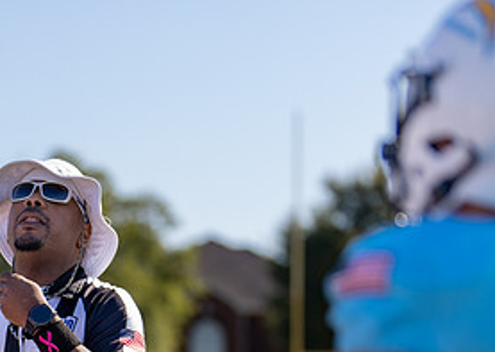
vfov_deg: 8.6
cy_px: 365
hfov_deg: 12.0
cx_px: 60
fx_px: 2330
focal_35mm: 166
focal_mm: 50
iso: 100
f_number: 1.2
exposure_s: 1/5000
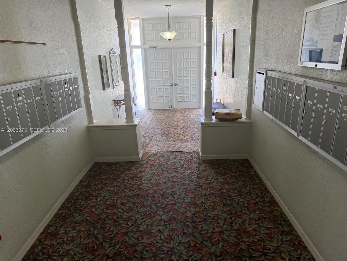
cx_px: 174
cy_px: 130
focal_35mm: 24
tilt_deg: -13.6
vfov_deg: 56.8
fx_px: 241
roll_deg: +0.1
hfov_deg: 71.6
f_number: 1.78
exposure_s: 1/60
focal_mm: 6.76
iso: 200
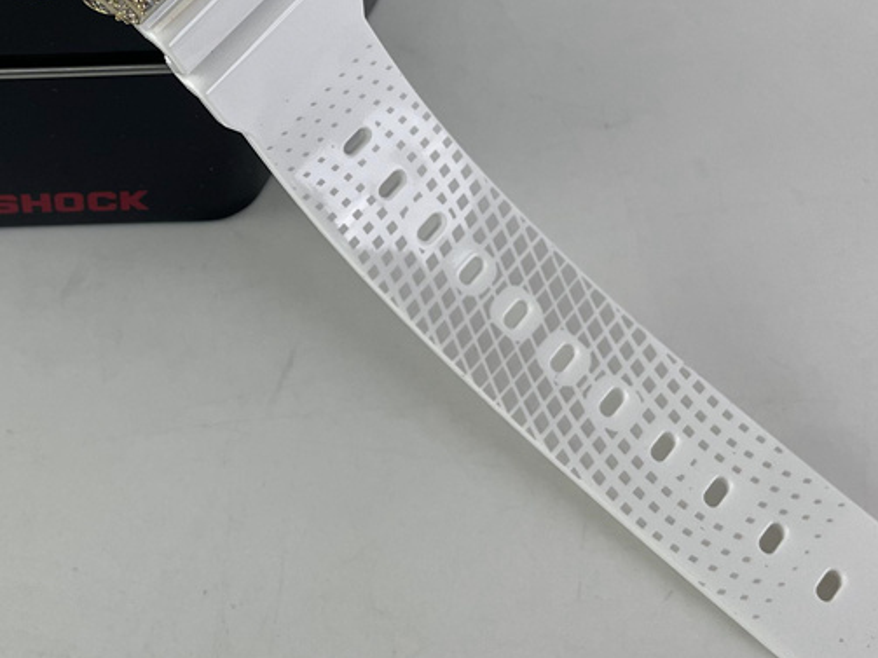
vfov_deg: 22.8
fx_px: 1572
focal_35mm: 62
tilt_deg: -51.4
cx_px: 195
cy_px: 26
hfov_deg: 30.6
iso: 32
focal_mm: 4.2
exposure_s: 1/208
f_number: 1.6
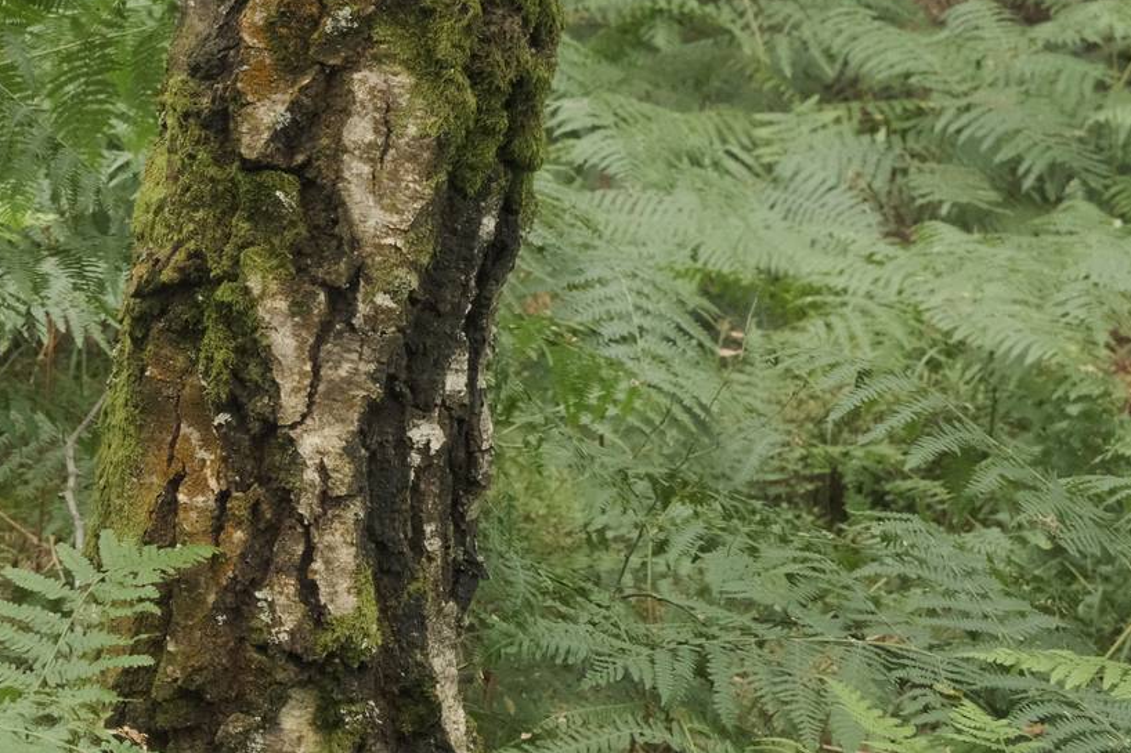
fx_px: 2827
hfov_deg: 21.9
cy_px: 365
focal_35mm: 90
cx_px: 35
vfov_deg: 15.2
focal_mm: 30.8
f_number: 8
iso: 5000
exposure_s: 1/100
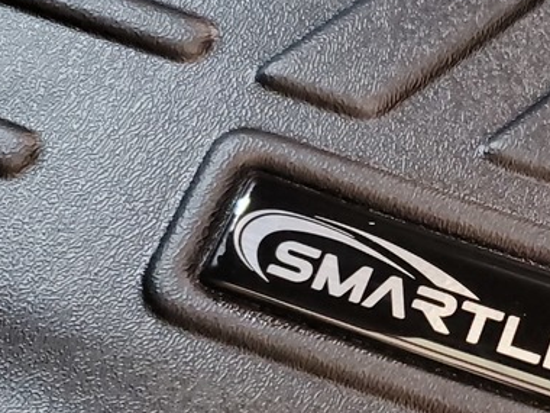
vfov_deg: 18.0
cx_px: 450
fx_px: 1303
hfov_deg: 23.4
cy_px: 236
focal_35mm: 82
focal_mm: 4.3
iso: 500
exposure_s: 1/14
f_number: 1.5
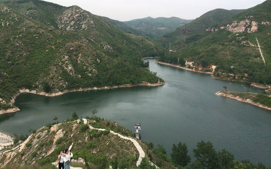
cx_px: 135
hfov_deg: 61.2
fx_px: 229
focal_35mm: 31
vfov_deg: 40.6
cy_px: 79
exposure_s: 1/6410
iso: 25
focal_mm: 4.15
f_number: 2.2
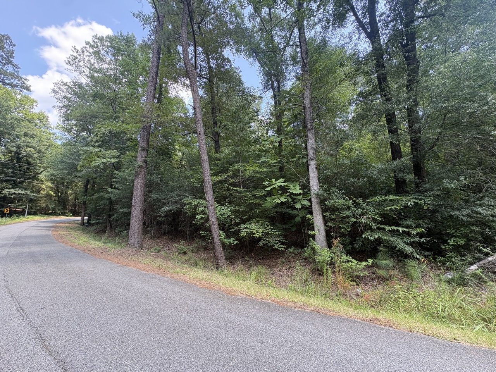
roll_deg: +0.4
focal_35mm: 14
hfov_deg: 102.1
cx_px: 248
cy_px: 186
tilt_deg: +11.2
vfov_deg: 85.7
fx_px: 201
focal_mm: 2.22
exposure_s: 1/129
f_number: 2.2
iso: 125
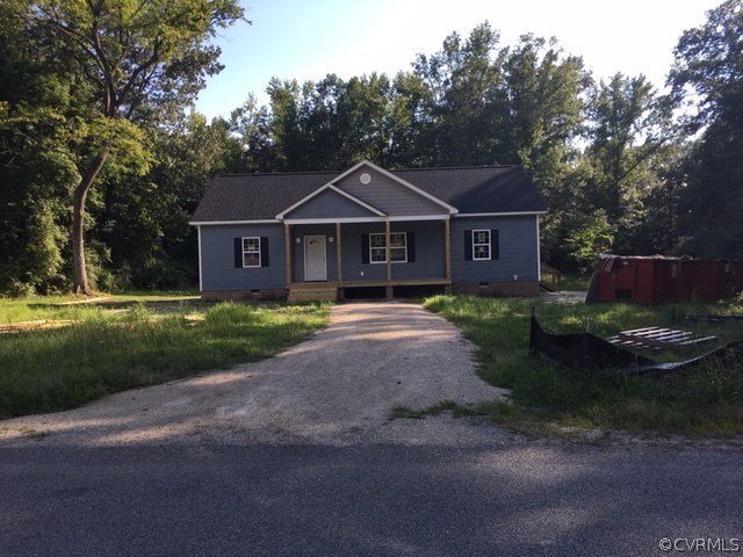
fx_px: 622
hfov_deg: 61.7
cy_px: 278
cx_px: 372
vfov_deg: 48.2
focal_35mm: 29
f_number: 2.2
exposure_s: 1/565
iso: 25
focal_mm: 4.15
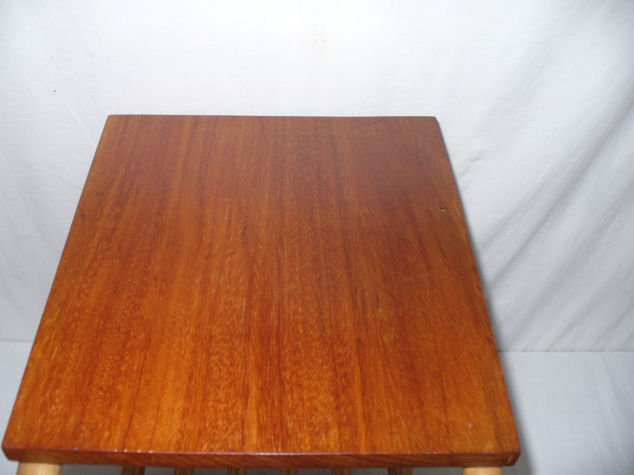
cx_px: 317
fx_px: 678
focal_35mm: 37
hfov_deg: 50.1
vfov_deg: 38.7
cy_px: 238
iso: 100
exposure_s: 1/30
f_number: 2.8
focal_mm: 6.1
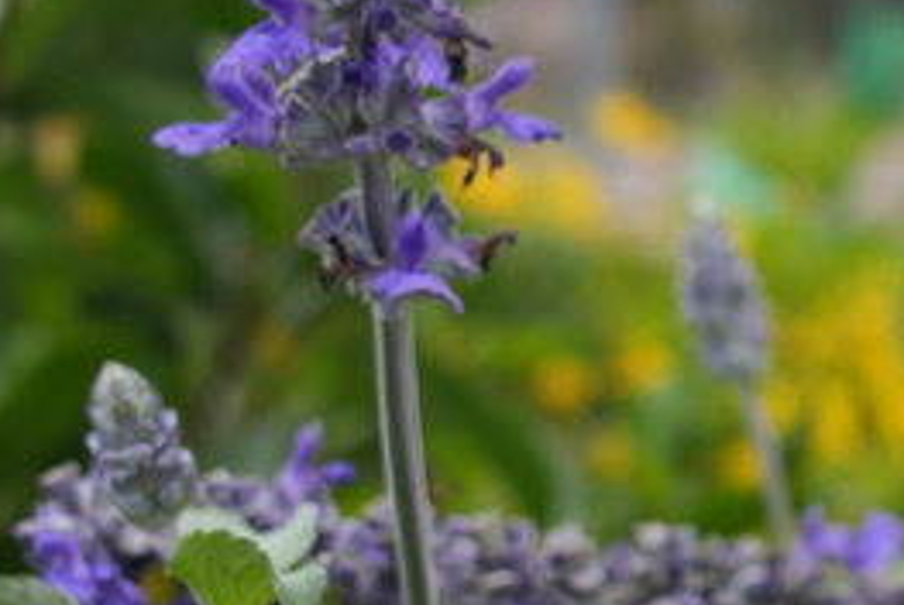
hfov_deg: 13.9
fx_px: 3519
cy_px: 414
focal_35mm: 140
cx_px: 1289
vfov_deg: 9.8
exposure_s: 1/400
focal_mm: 24
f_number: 4.5
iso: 100
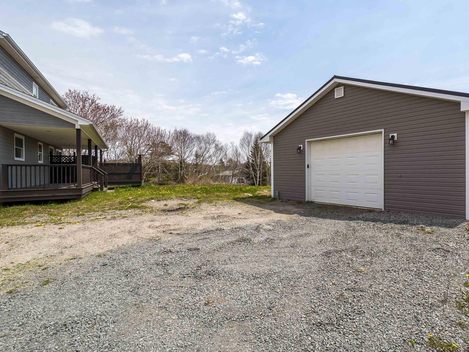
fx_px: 230
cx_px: 264
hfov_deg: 90.6
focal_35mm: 17
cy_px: 170
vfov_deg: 74.7
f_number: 6.3
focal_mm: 10
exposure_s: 1/2500
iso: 400
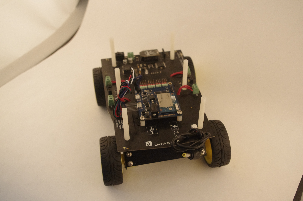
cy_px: 106
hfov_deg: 50.7
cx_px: 160
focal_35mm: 38
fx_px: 319
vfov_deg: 35.0
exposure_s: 1/250
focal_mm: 24.38
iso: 3200
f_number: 5
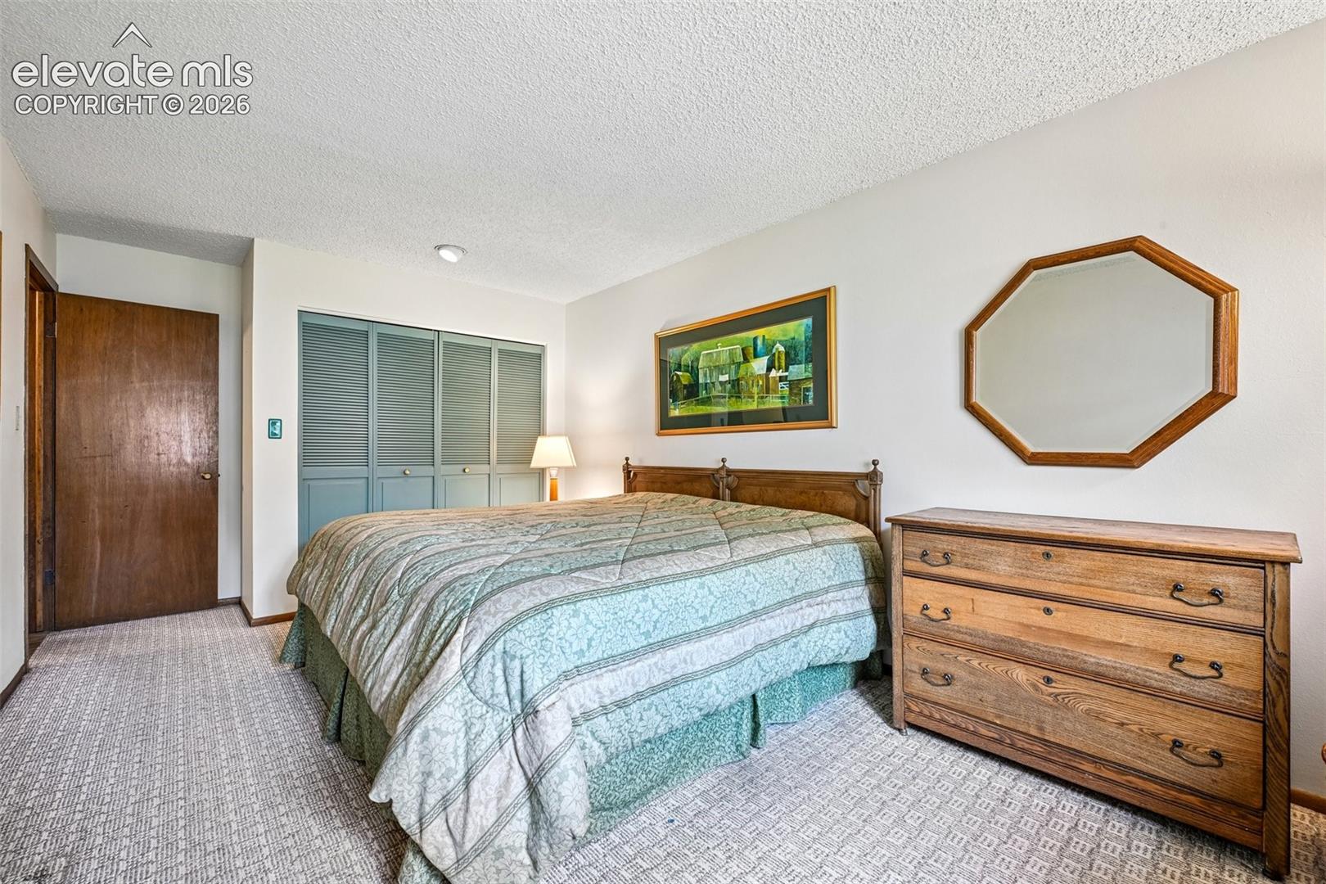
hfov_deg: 100.4
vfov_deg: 77.3
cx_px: 663
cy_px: 442
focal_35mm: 15
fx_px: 552
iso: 400
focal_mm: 15
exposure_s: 1/3.33
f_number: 11
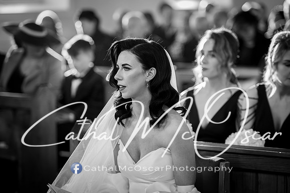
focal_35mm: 135
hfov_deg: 15.2
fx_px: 1088
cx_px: 145
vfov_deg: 10.2
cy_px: 96
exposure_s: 1/100
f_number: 2.8
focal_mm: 135
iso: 1000
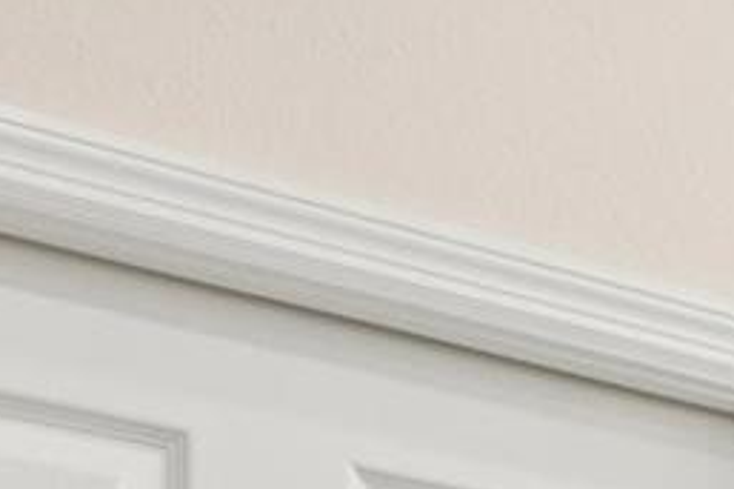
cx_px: 1622
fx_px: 2160
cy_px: 1355
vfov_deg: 10.2
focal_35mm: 106
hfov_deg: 14.6
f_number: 8
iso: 400
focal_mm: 17
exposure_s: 1/60
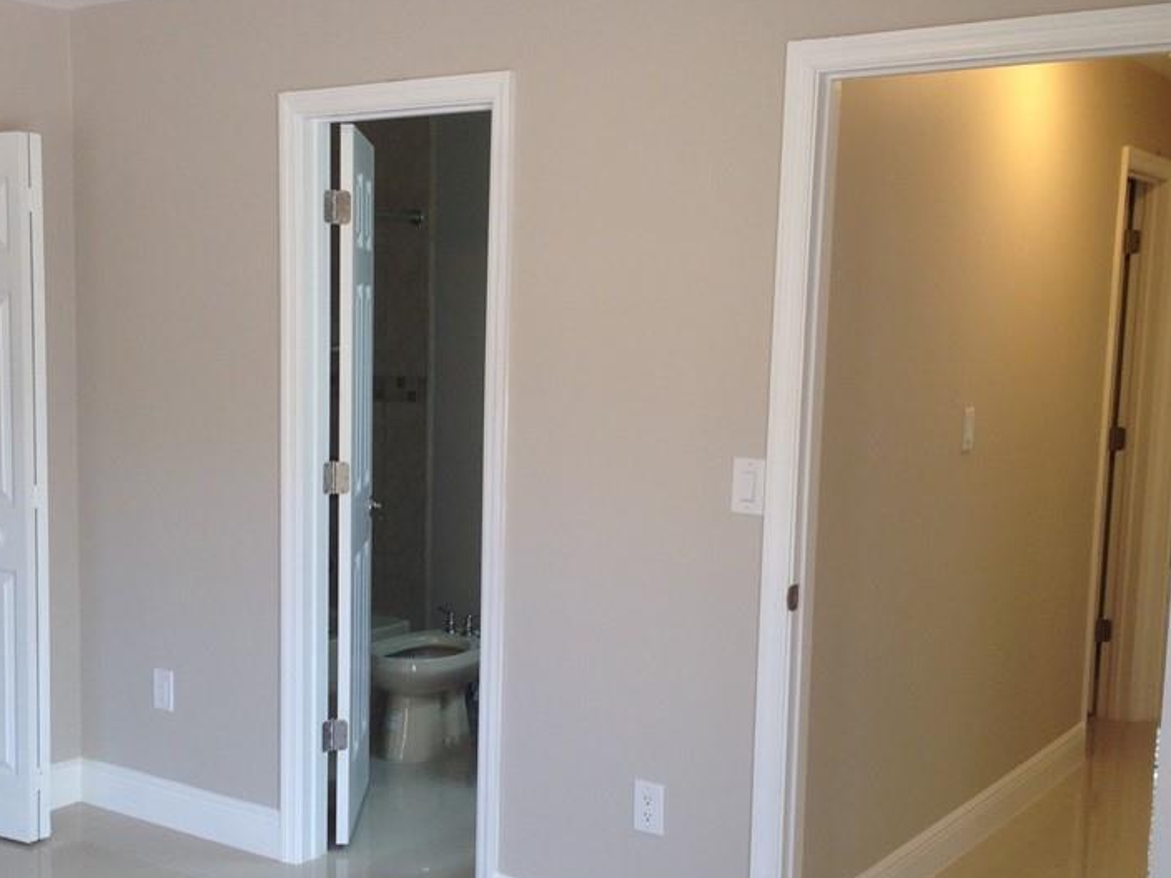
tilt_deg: -6.9
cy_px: 522
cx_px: 429
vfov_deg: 30.2
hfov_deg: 39.4
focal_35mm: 48
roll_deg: -1.3
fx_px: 1624
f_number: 2.4
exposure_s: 1/60
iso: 64
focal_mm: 4.12
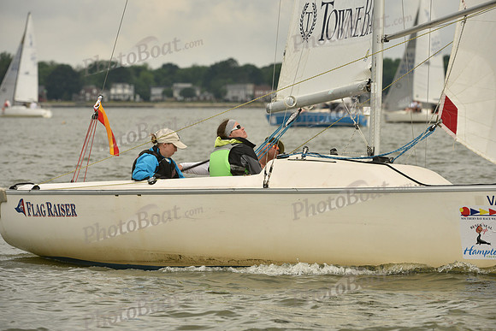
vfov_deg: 4.9
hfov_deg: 7.4
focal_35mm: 280
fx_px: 3858
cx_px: 248
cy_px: 166
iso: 400
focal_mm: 280
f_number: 9
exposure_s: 1/1000
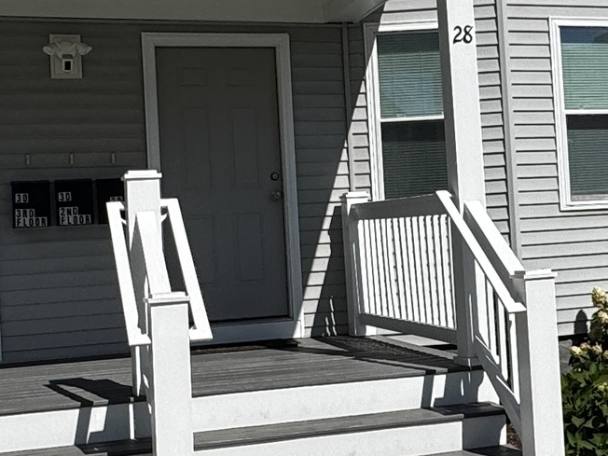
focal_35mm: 66
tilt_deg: +2.2
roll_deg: +3.1
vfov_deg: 22.2
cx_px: 447
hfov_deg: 29.0
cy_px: 198
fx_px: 1159
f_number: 2.2
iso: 40
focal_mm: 2.22
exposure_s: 1/4132
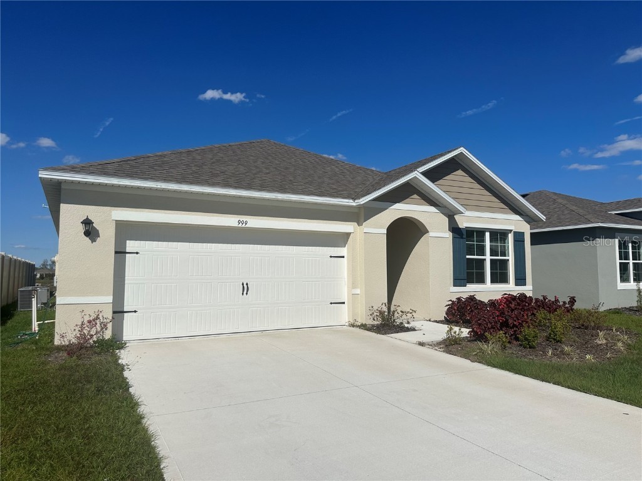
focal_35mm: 24
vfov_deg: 56.8
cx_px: 321
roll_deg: +0.0
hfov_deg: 71.6
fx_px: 445
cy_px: 240
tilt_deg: +3.0
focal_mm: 6.86
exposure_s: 1/15625
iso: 80
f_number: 1.78
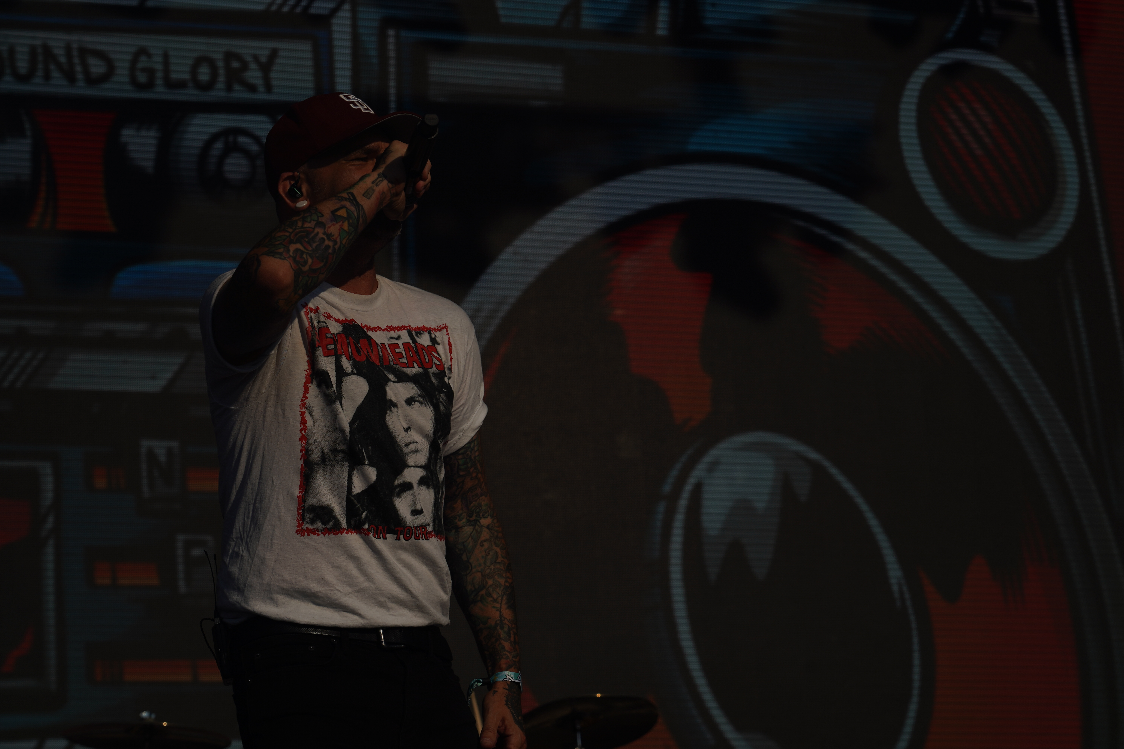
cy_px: 374
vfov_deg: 13.0
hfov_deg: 19.5
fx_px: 3278
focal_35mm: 105
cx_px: 562
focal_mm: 105
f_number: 8
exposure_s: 1/2000
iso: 100
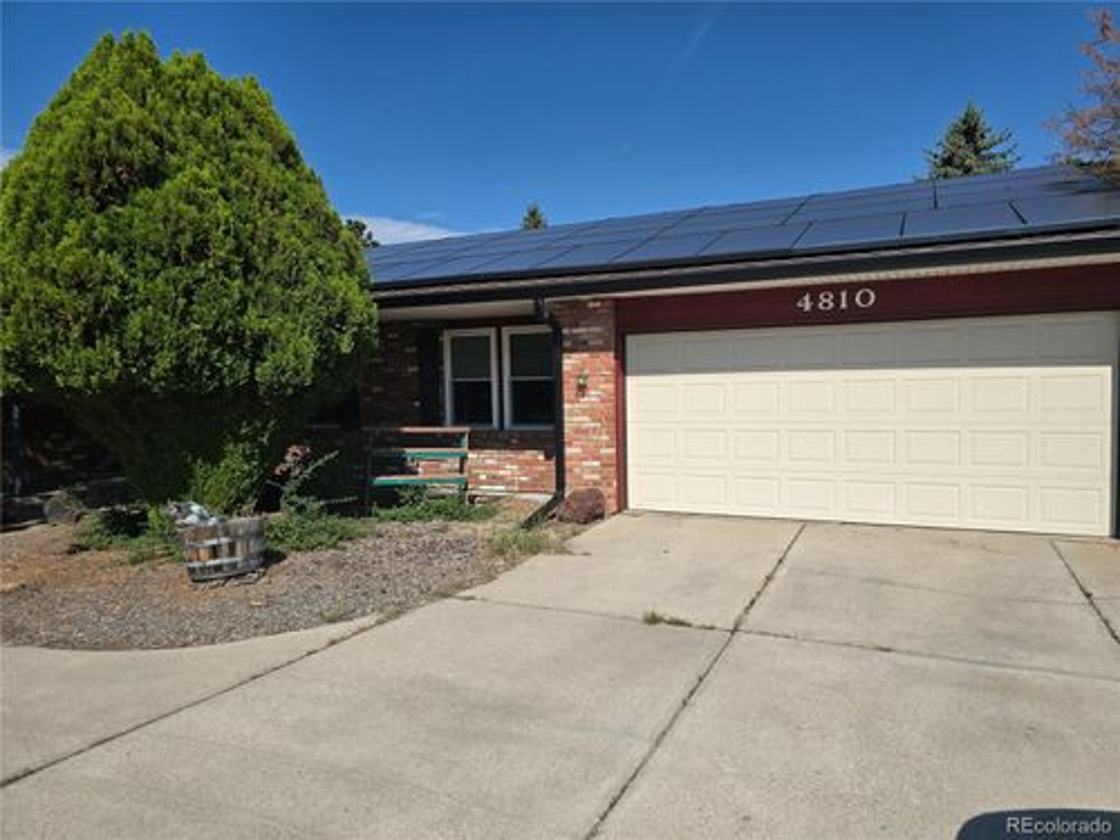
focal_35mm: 23
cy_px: 420
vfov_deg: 58.9
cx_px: 560
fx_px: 744
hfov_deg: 73.9
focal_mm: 6.3
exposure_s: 1/1252
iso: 12
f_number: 1.7
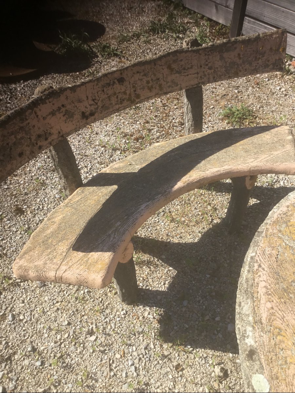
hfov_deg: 45.4
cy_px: 196
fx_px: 352
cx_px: 148
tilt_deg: -46.7
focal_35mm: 31
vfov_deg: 58.4
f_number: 2.4
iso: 25
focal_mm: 3.3
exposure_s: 1/754
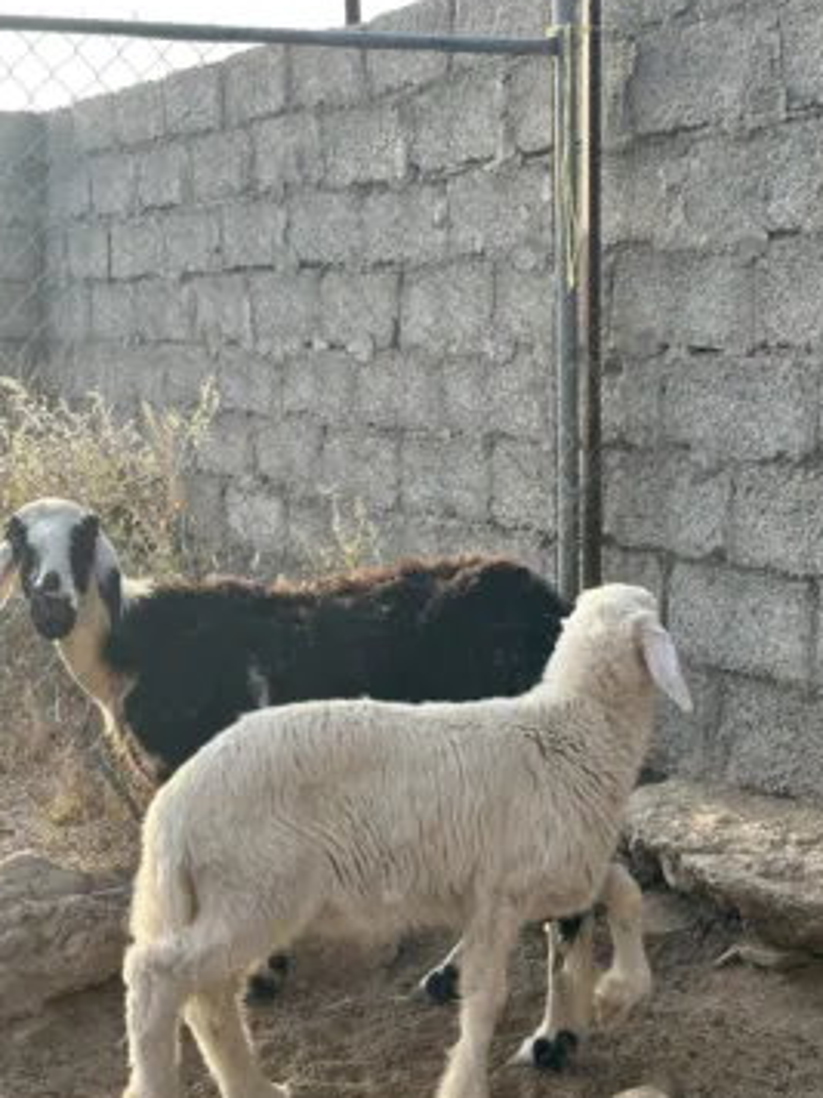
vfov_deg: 35.5
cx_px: 413
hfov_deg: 27.0
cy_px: 574
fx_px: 1712
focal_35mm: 54
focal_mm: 6.86
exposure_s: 1/377
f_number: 1.78
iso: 64
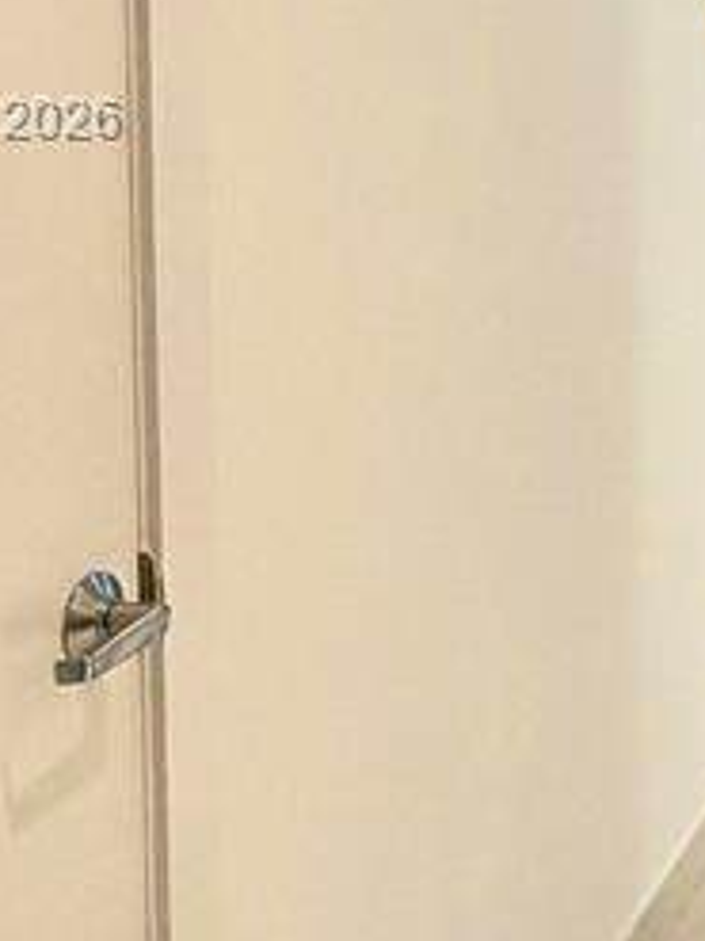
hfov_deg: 18.5
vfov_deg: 27.7
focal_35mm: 68
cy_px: 122
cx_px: 1128
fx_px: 1848
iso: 320
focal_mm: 2.22
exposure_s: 1/120
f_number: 2.2
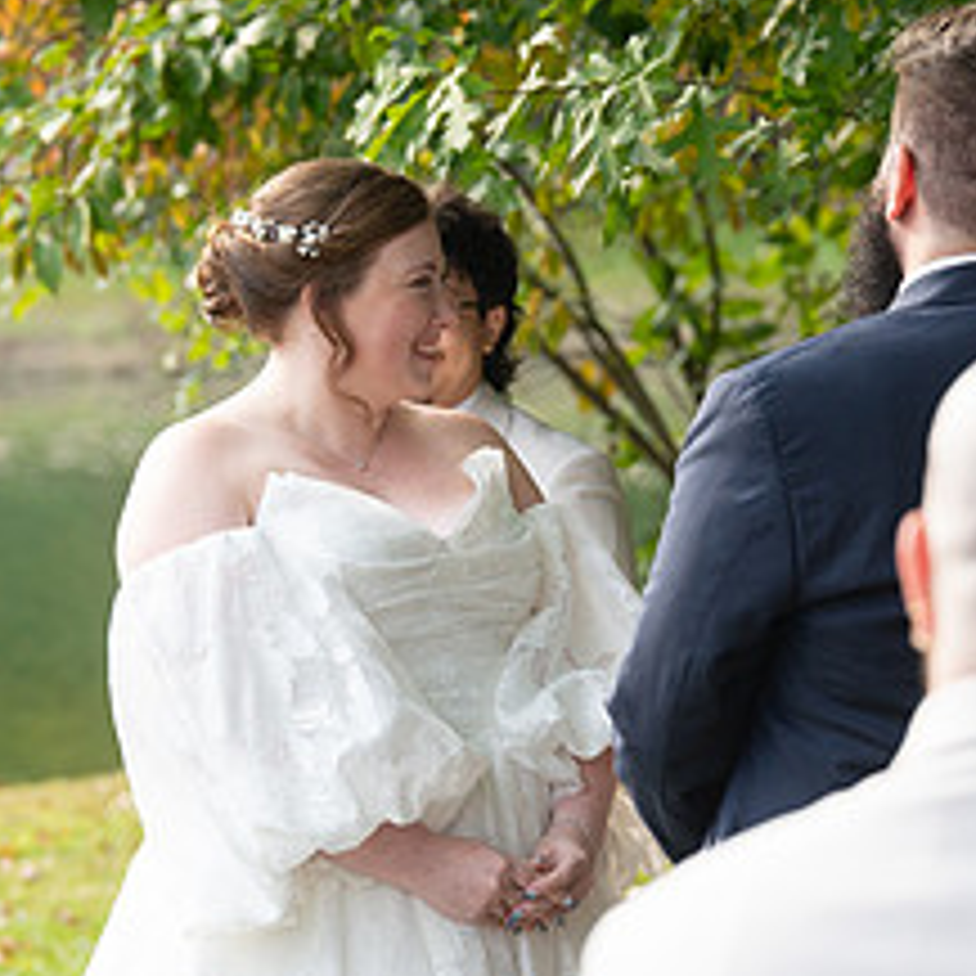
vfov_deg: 5.9
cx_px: 436
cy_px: 582
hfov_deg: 5.9
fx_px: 9410
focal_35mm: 295
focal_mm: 130
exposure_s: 1/500
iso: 640
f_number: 5
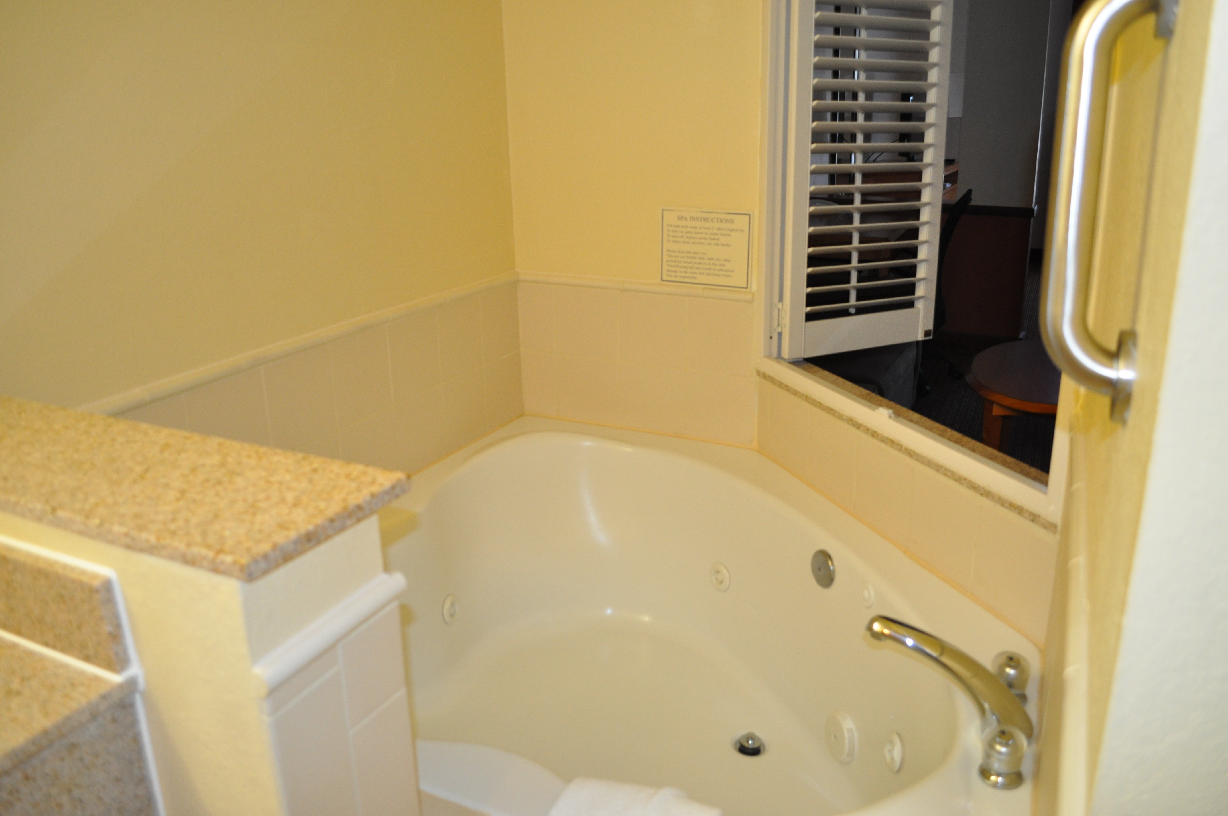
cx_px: 614
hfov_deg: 67.4
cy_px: 408
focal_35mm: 27
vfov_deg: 47.8
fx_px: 920
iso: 800
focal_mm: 18
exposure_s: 1/60
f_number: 3.5
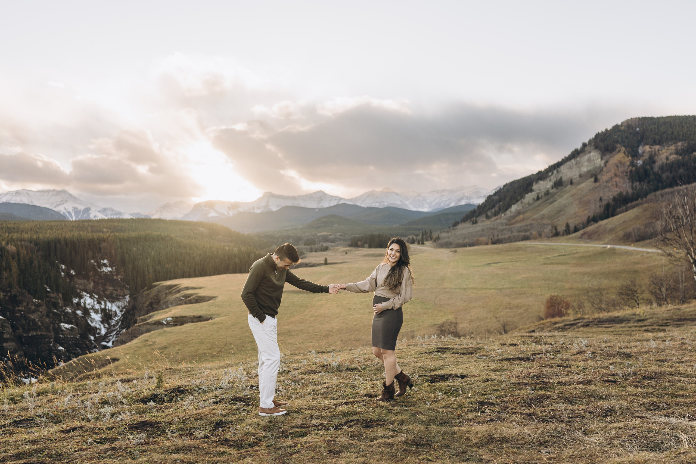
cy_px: 232
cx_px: 348
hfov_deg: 54.4
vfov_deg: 37.9
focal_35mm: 35
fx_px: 677
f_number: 2
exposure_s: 1/320
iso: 100
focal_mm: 35
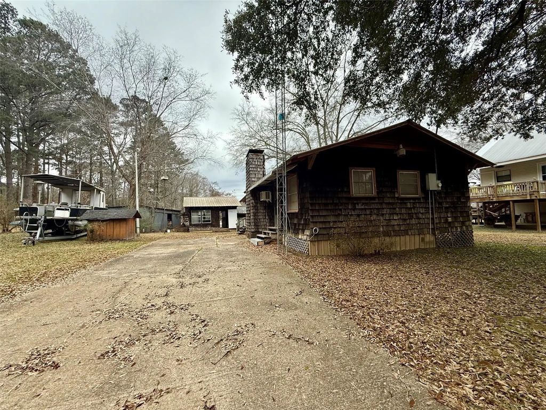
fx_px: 221
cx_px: 273
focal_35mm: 14
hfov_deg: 102.1
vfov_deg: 85.7
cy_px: 205
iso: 64
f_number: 2.2
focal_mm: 2.22
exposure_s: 1/638
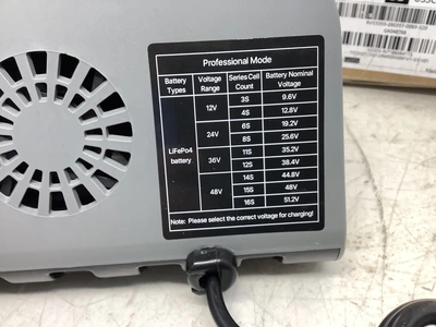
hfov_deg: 58.4
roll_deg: +1.8
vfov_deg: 45.4
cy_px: 164
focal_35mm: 31
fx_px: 390
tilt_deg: -34.3
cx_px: 218
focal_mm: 3.3
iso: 100
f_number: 2.4
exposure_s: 1/60
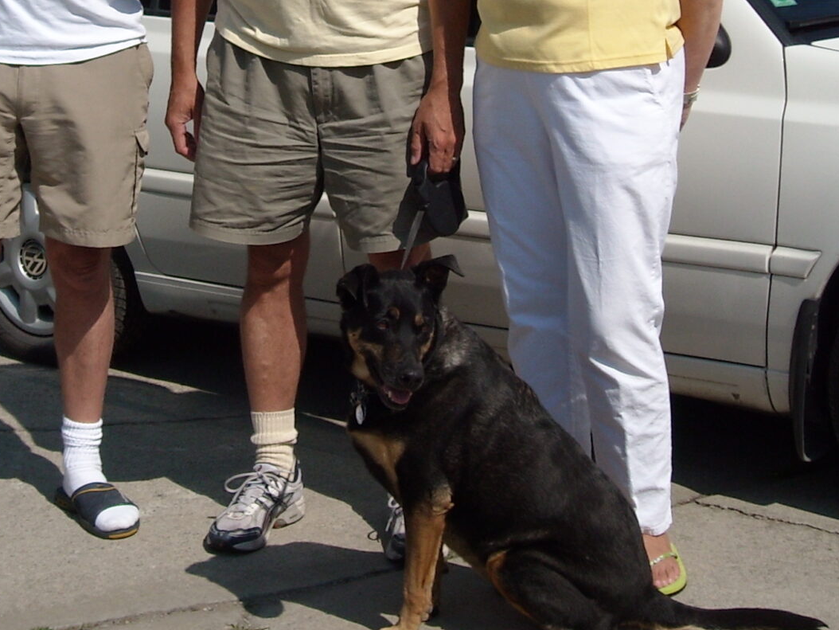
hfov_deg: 23.0
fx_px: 2061
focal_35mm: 85
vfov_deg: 16.9
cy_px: -20
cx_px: 332
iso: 64
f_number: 5.6
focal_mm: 5.7
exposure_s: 1/521
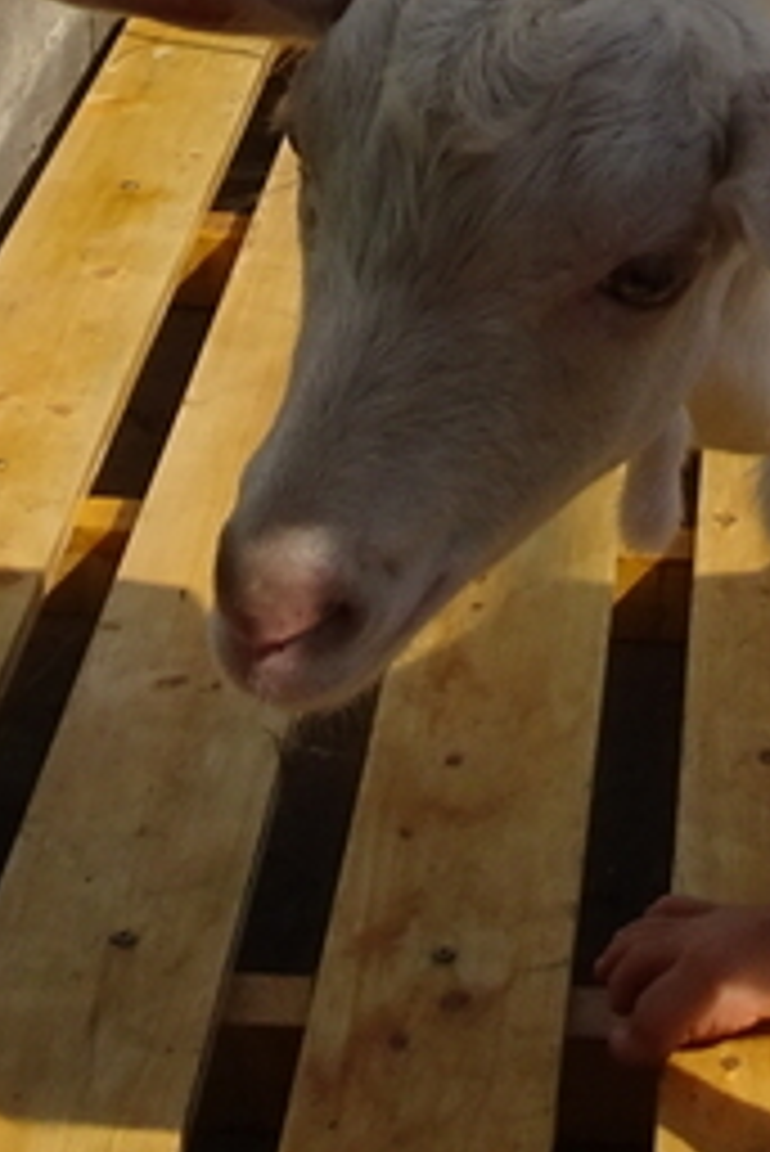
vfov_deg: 15.6
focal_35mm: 117
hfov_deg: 11.4
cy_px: -742
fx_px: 3748
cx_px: 1000
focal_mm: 4.1
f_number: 3.5
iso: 80
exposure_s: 1/1600
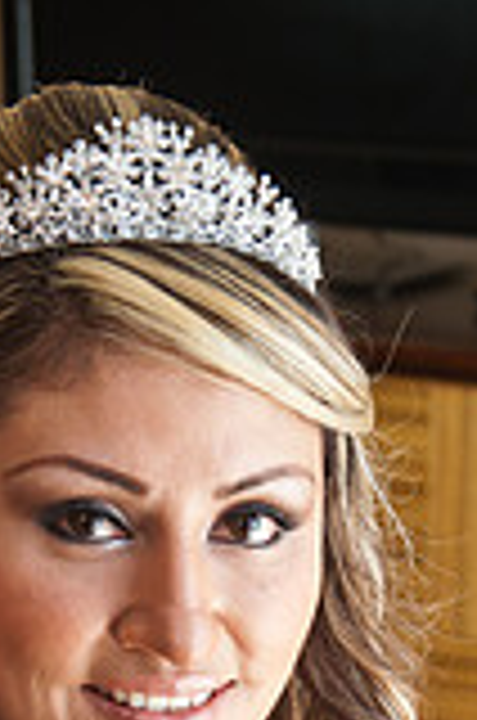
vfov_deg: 13.9
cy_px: 999
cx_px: 308
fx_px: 2814
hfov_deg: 9.7
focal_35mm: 141
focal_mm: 50
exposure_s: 1/80
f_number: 4.5
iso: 500
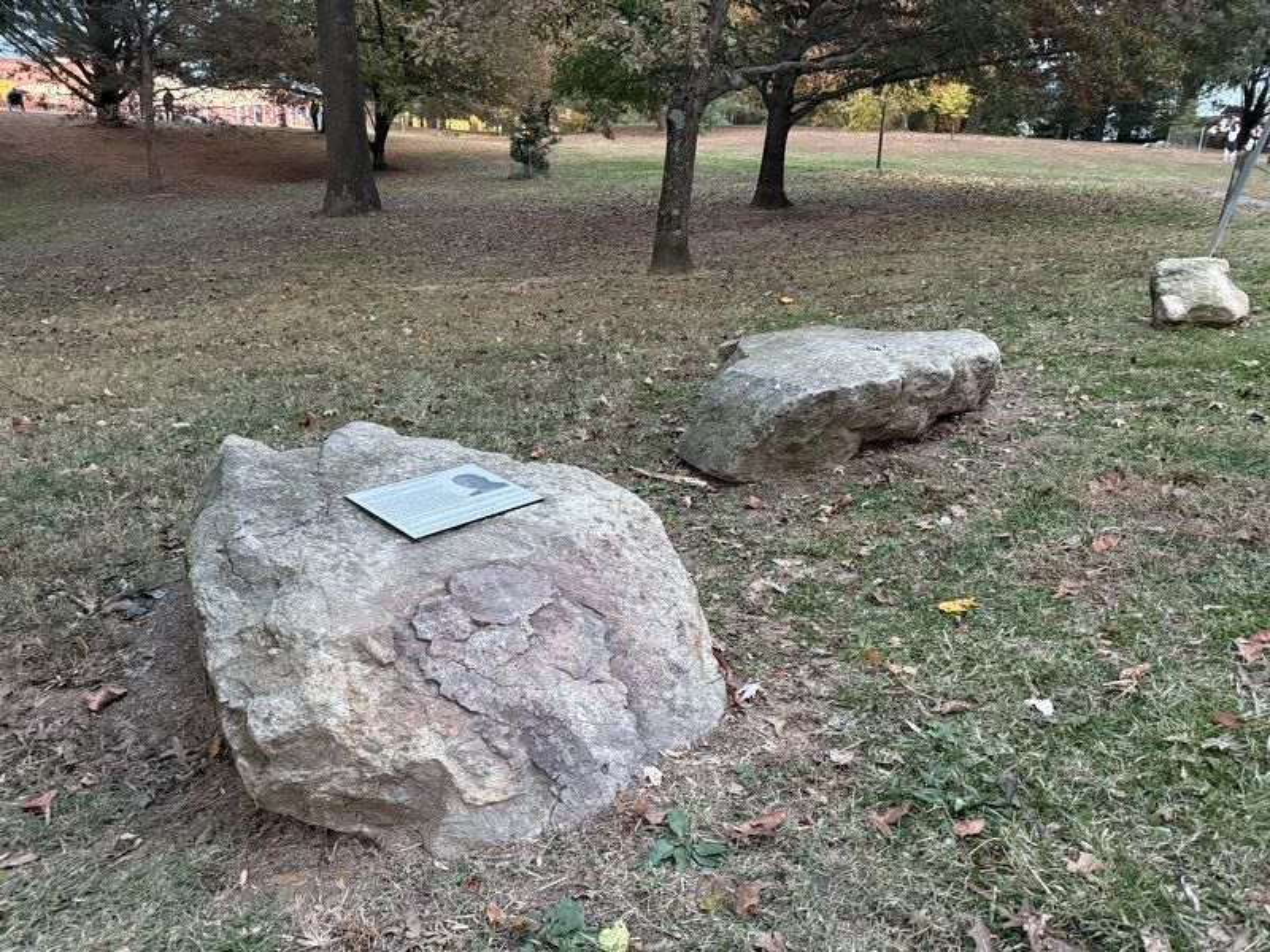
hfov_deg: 71.6
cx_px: 635
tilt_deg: -19.1
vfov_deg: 56.8
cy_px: 476
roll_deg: -3.0
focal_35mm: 24
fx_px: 881
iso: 1000
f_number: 1.78
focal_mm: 6.76
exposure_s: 1/40
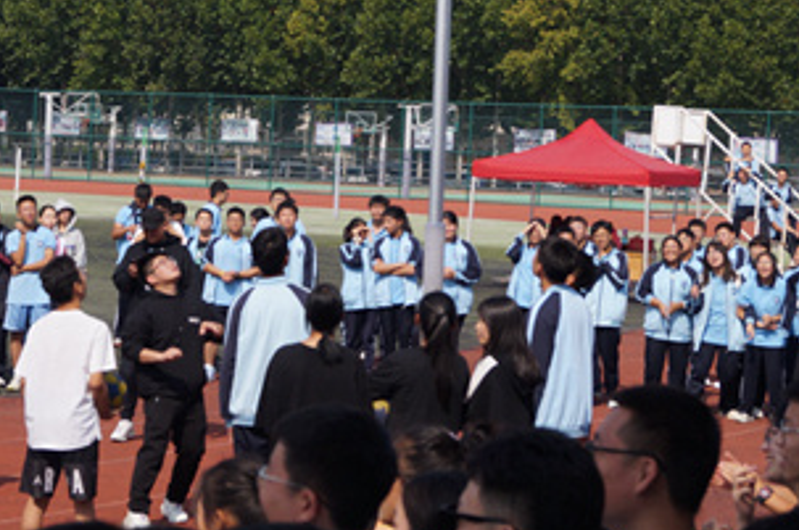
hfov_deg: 19.5
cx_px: 195
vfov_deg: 13.1
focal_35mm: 104
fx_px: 2304
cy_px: 102
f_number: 8
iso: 100
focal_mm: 35
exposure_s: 1/400
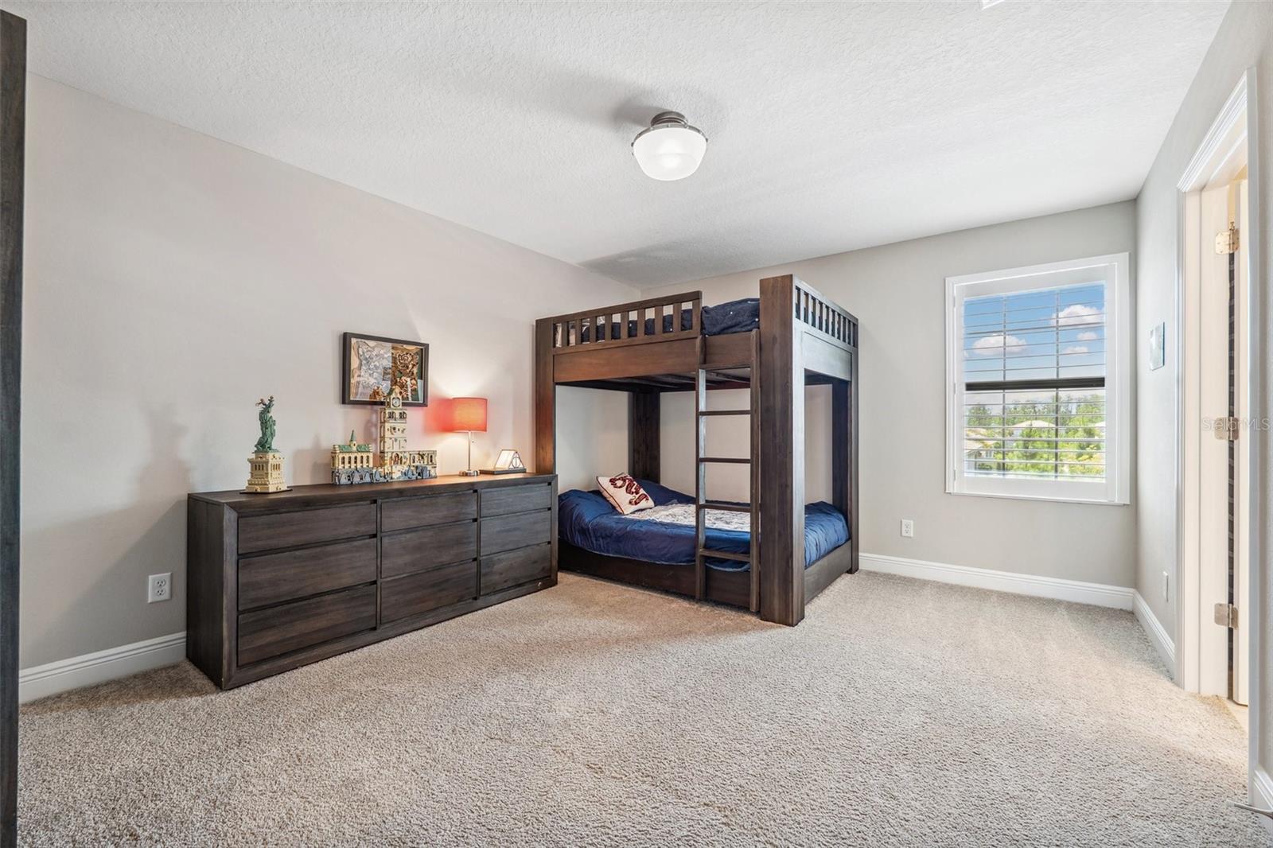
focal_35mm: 14
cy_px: 424
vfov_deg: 81.2
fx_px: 495
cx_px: 636
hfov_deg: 104.3
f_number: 8
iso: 200
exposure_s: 1/3.33
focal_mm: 14
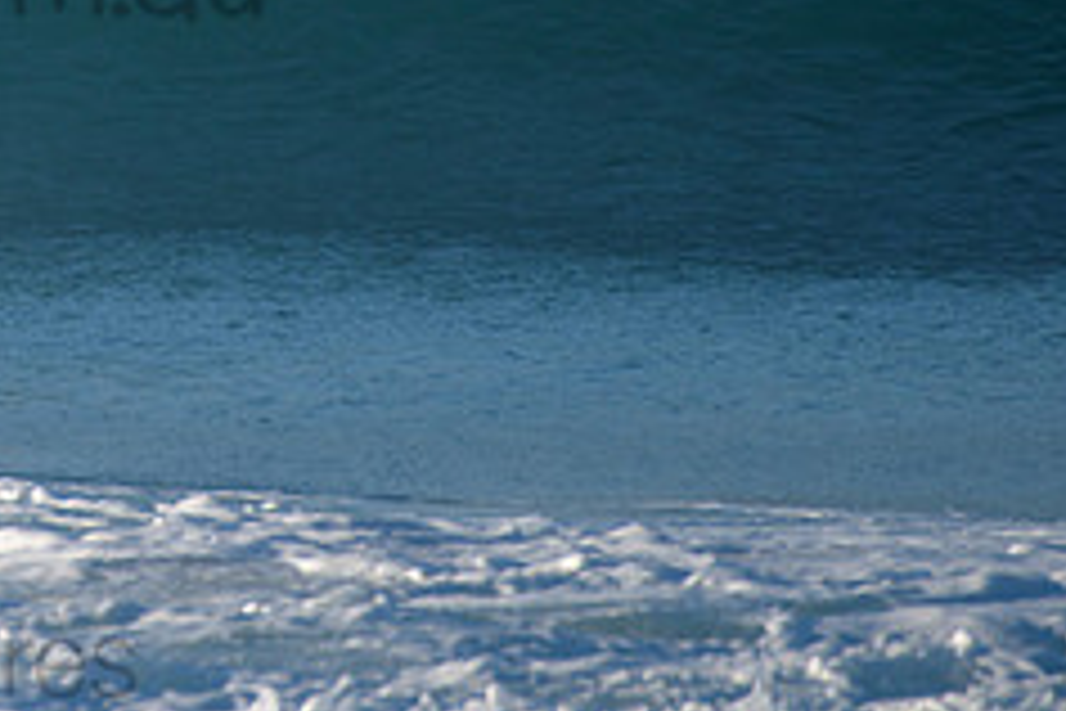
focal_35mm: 1323
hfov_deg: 1.6
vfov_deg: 1.0
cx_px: -208
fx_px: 39172
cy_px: -129
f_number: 5.6
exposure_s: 1/2000
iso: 280
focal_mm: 500
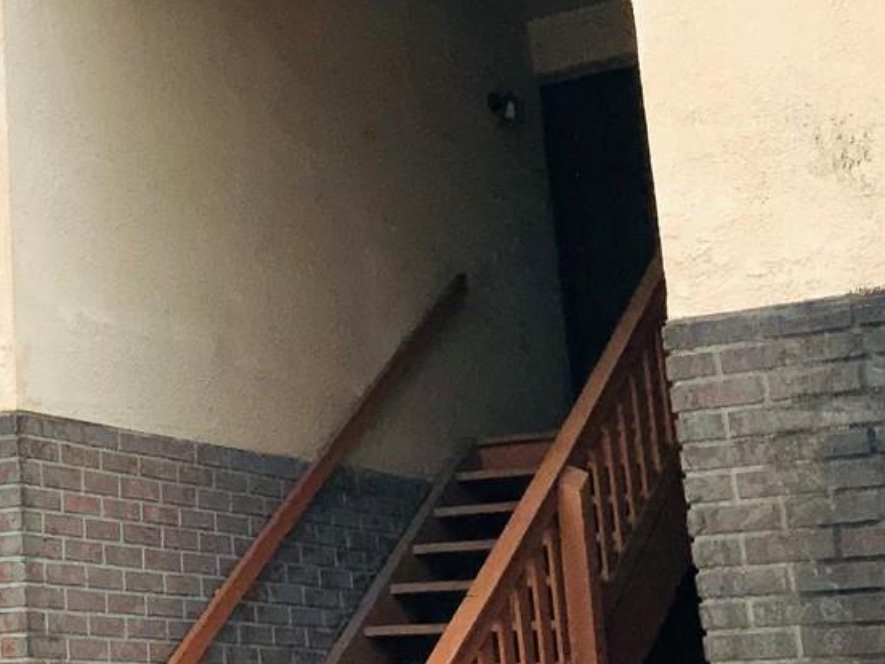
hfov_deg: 21.5
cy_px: 178
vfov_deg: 17.5
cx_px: -189
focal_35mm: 84
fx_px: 2148
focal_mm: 3
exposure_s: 1/719
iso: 16
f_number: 1.8
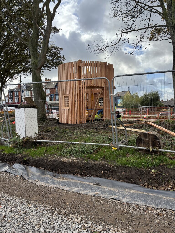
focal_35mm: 26
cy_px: 116
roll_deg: +0.5
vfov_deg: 67.3
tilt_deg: -3.6
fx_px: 175
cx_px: 88
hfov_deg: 53.1
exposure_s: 1/1543
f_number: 1.6
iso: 50
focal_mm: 5.96
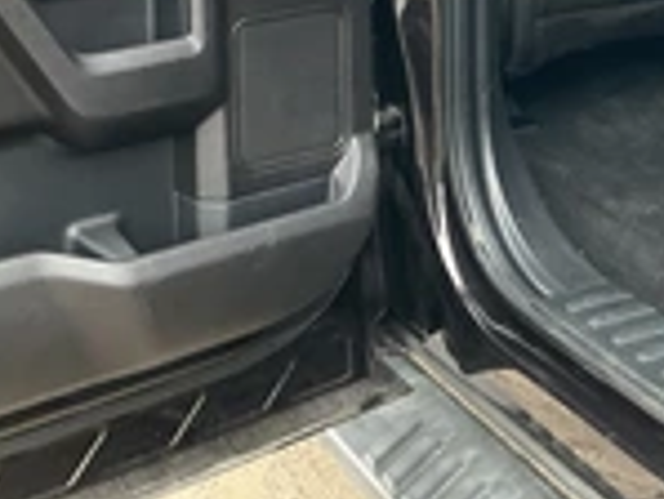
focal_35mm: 78
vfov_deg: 17.7
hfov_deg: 24.7
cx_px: 512
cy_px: -147
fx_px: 1497
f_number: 1.8
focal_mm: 3
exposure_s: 1/122
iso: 32
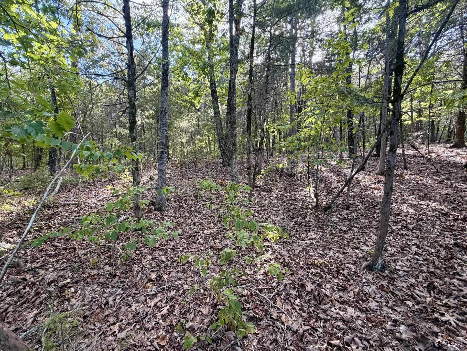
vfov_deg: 81.7
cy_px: 182
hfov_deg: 98.1
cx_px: 221
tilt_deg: +0.0
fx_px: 202
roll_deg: -0.5
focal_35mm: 15
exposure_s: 1/121
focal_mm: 2.22
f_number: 2.2
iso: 160
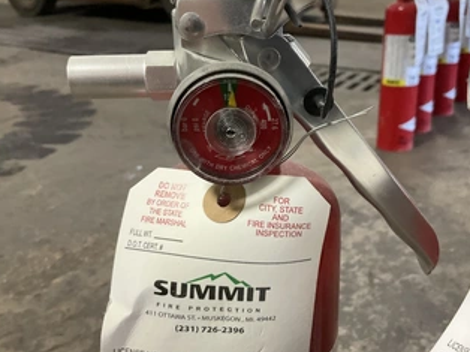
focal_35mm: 37
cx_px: 268
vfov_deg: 38.6
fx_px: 502
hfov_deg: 50.0
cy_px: 156
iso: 200
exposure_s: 1/60
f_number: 1.8
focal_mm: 3
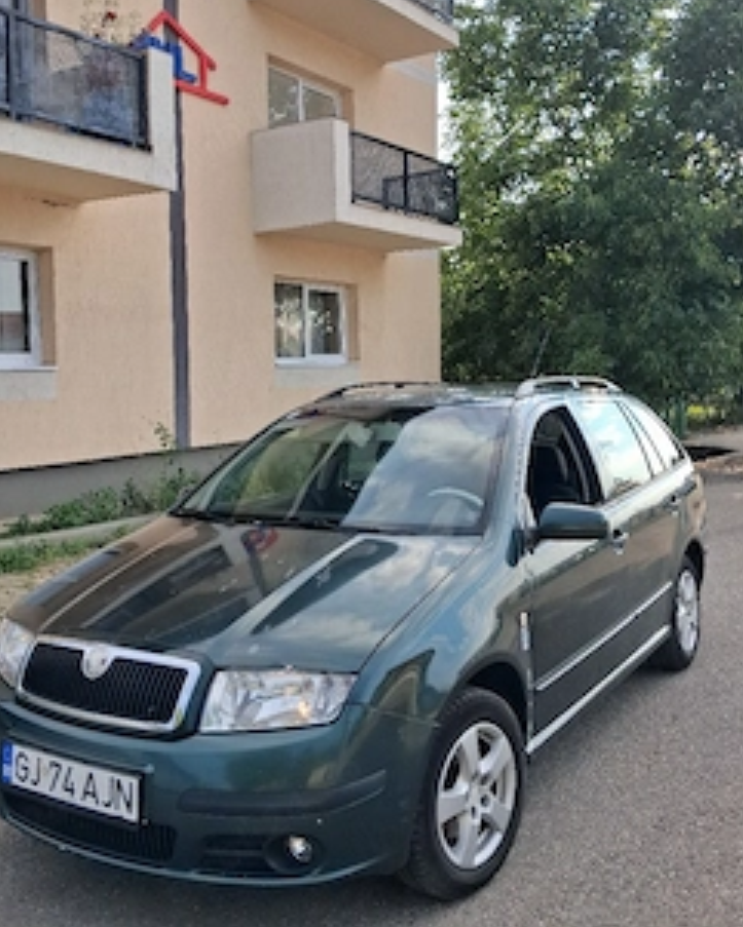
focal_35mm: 35
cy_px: 388
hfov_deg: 42.2
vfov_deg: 51.3
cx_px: 324
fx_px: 962
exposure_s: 1/303
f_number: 1.8
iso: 25
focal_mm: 4
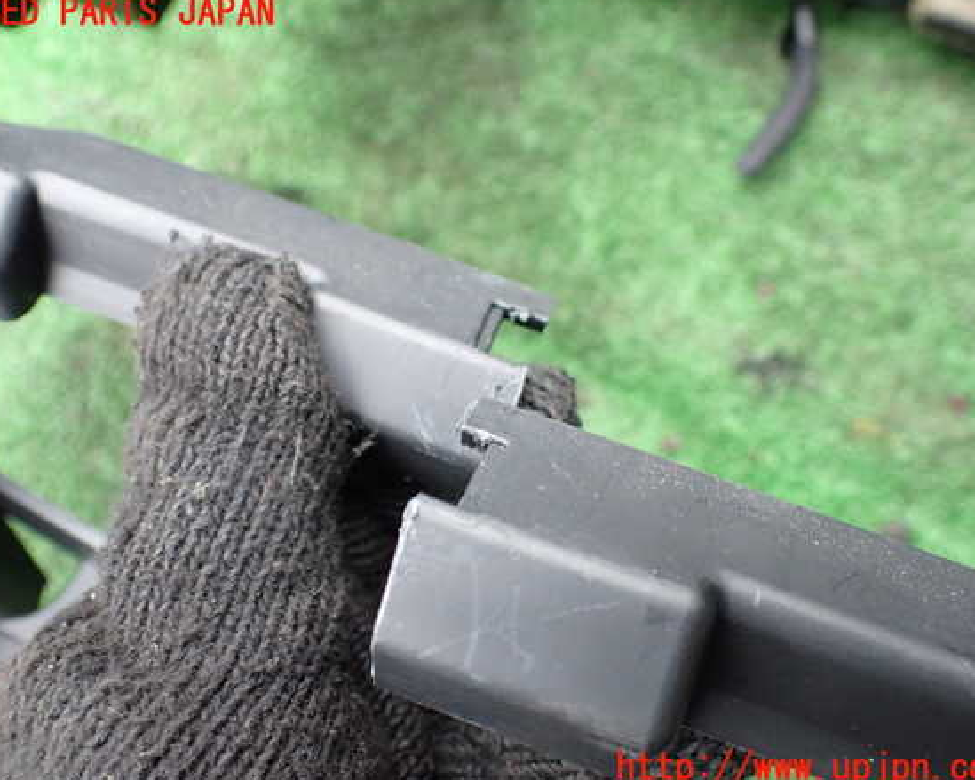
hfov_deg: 55.7
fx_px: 923
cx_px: 485
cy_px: 391
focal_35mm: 32
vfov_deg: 45.8
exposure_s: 1/125
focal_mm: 5.4
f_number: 2.3
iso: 500
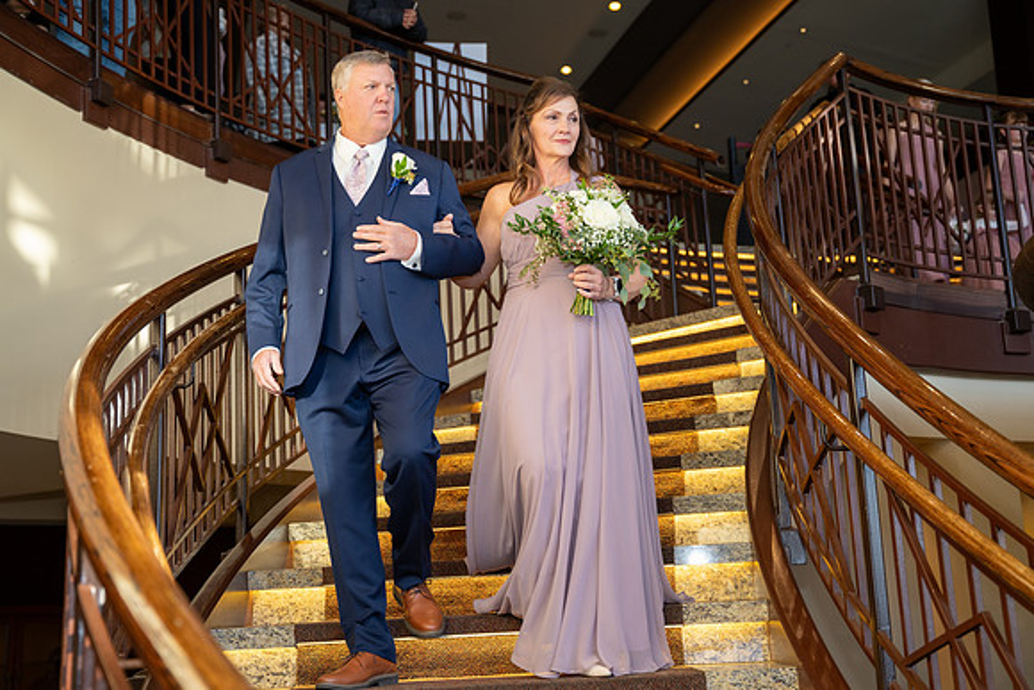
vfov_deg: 29.5
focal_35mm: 46
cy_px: 342
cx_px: 514
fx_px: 1310
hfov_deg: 43.1
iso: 640
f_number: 2.8
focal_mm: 43.9
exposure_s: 1/250
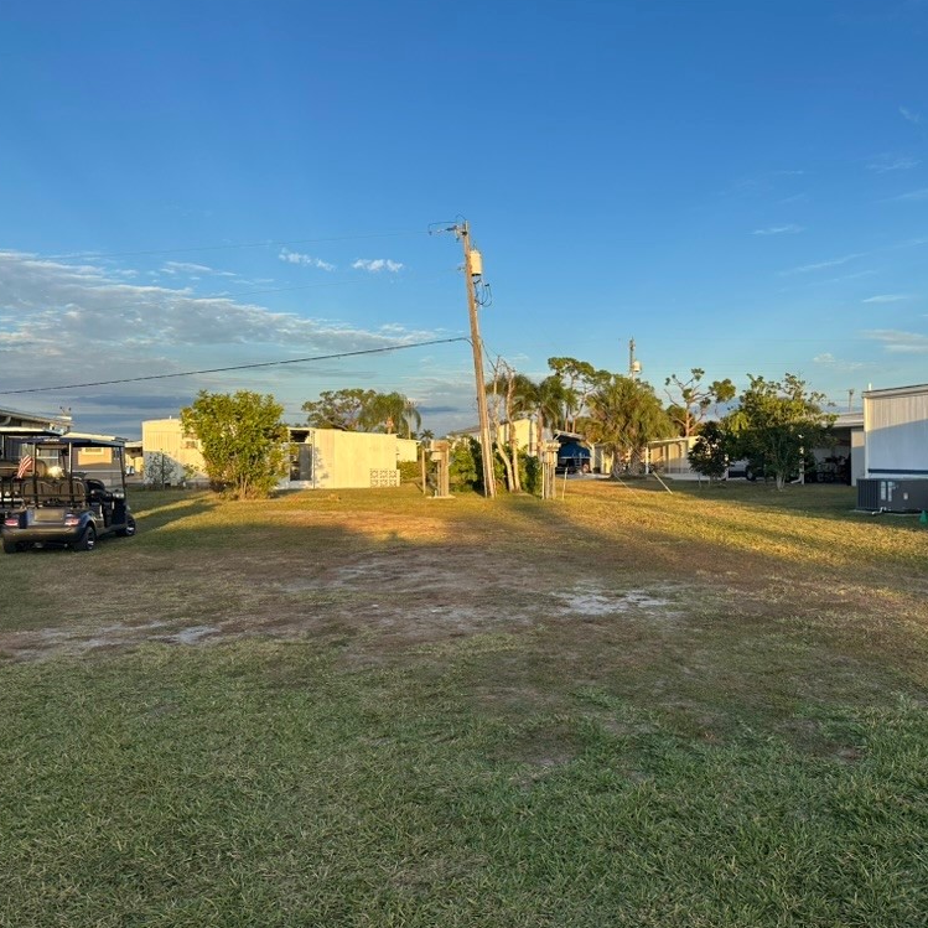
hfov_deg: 55.2
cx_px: 556
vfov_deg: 55.6
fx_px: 880
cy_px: 457
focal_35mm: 29
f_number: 1.78
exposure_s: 1/1357
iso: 80
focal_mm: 6.86
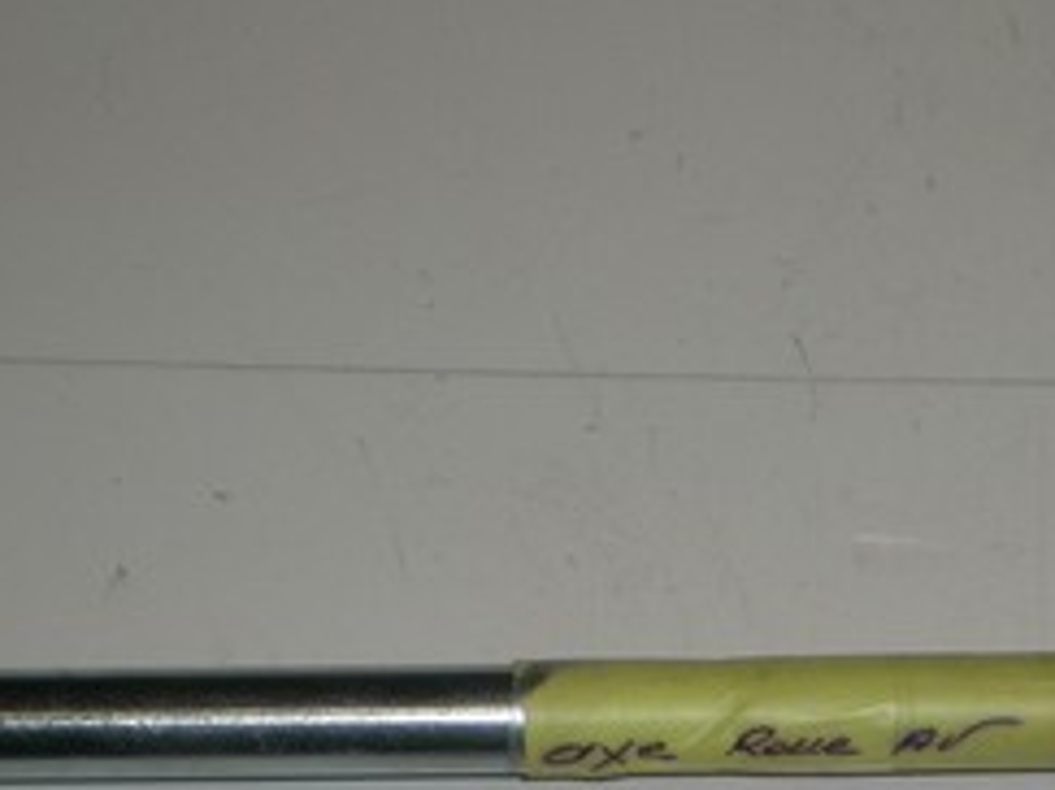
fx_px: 3534
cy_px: 964
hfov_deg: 16.9
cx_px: 747
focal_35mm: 116
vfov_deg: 12.4
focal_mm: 7.4
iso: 50
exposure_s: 1/30
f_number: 3.5
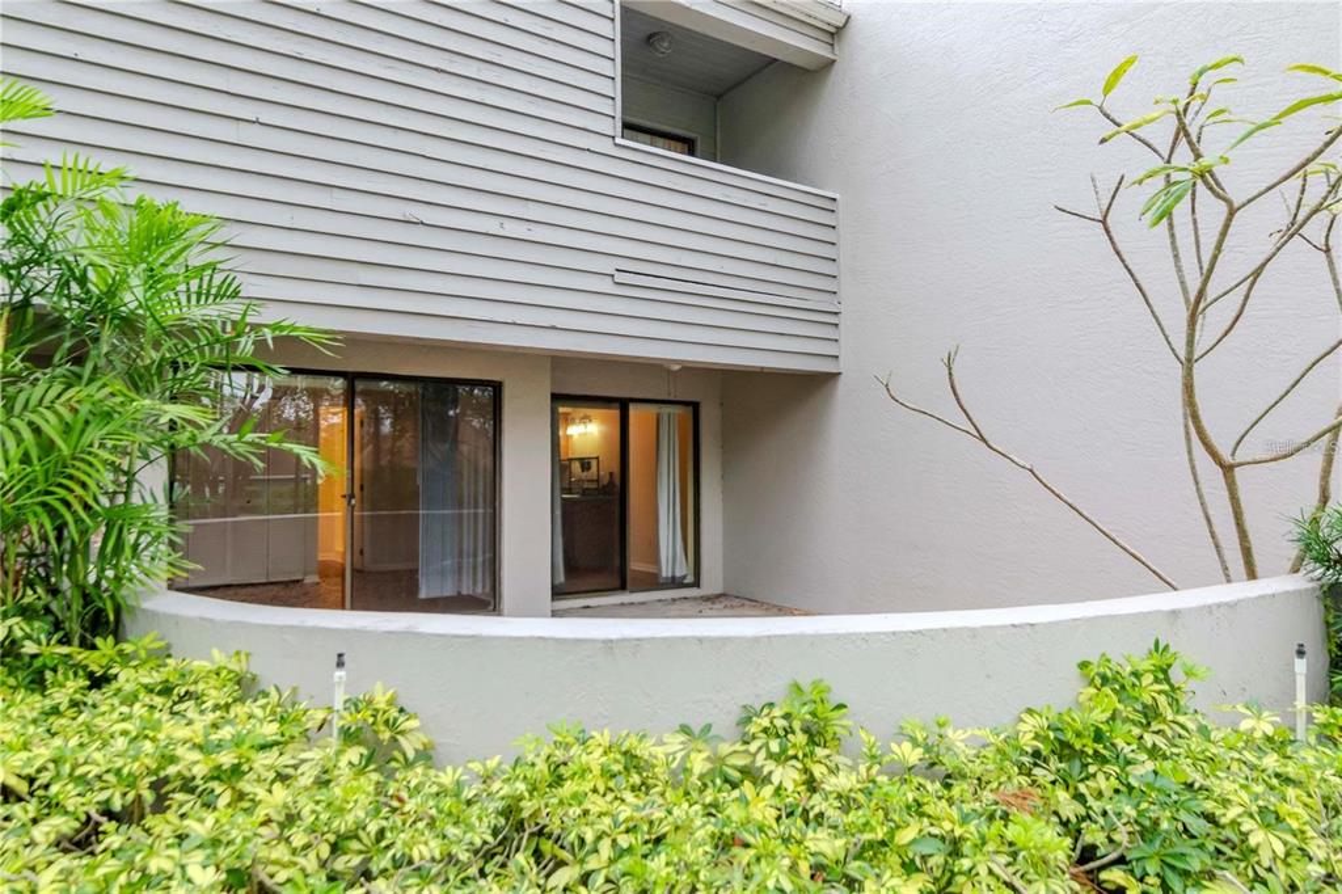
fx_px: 783
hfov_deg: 81.2
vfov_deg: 59.5
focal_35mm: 21
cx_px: 671
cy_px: 447
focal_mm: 14
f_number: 8
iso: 640
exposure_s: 1/100
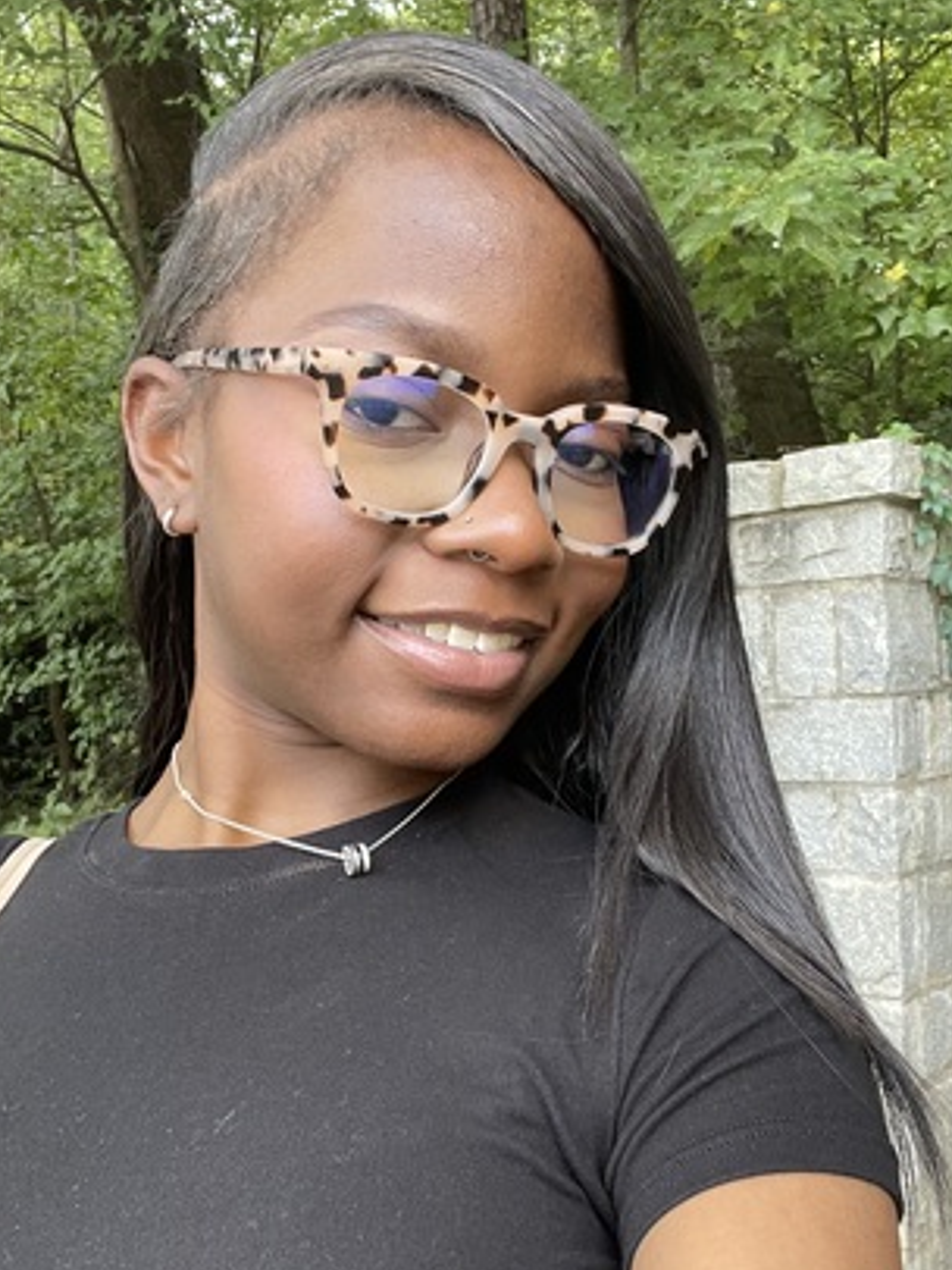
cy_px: 693
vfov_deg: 50.1
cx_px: 499
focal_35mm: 37
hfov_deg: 38.7
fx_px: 1356
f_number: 2.2
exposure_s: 1/72
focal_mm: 2.71
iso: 100
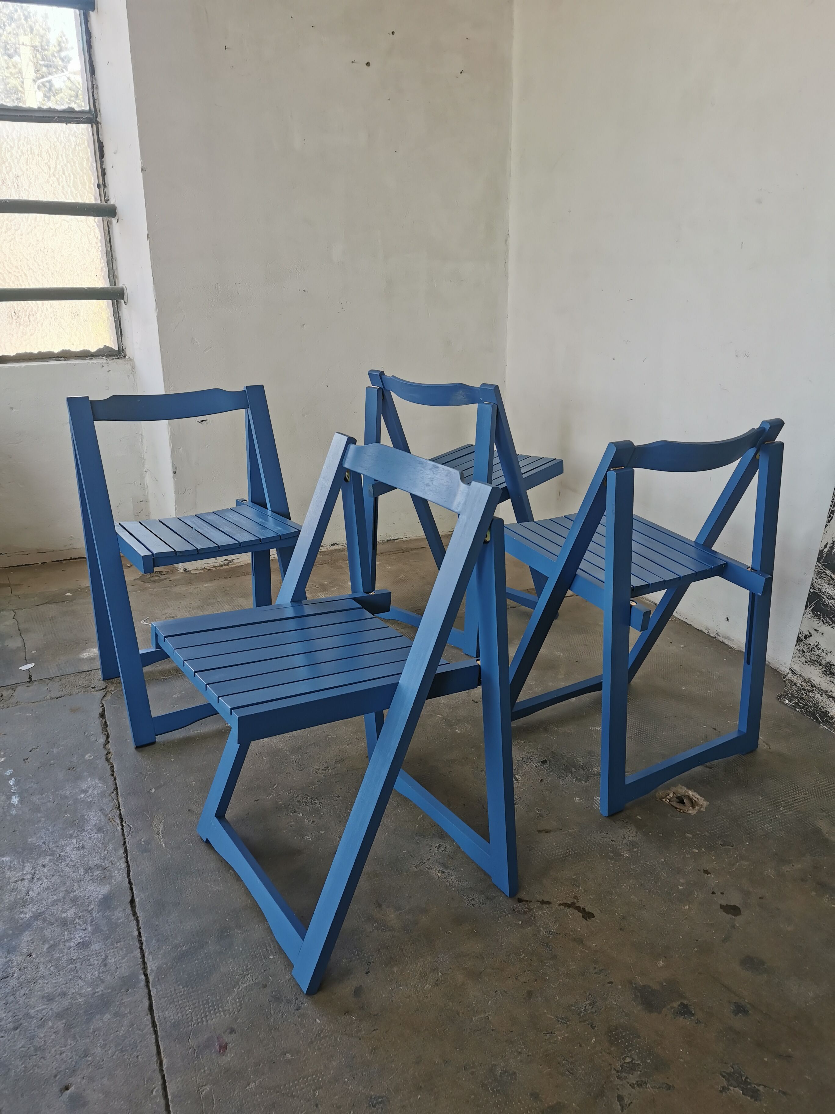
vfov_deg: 65.3
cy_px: 557
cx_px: 418
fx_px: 868
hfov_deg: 51.4
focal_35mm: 27
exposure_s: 1/153
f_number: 1.6
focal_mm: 5.56
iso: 50
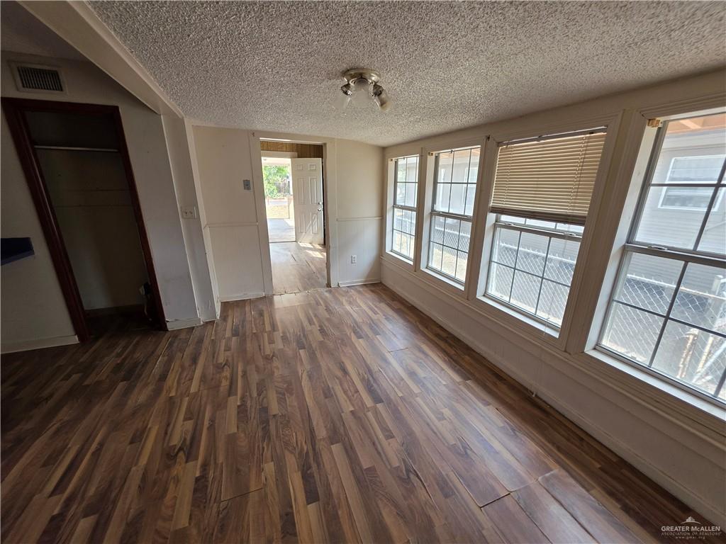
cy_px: 272
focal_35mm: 13
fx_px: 273
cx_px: 363
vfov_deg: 89.9
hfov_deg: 106.2
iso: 125
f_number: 1.9
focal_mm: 2.2
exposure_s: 1/359
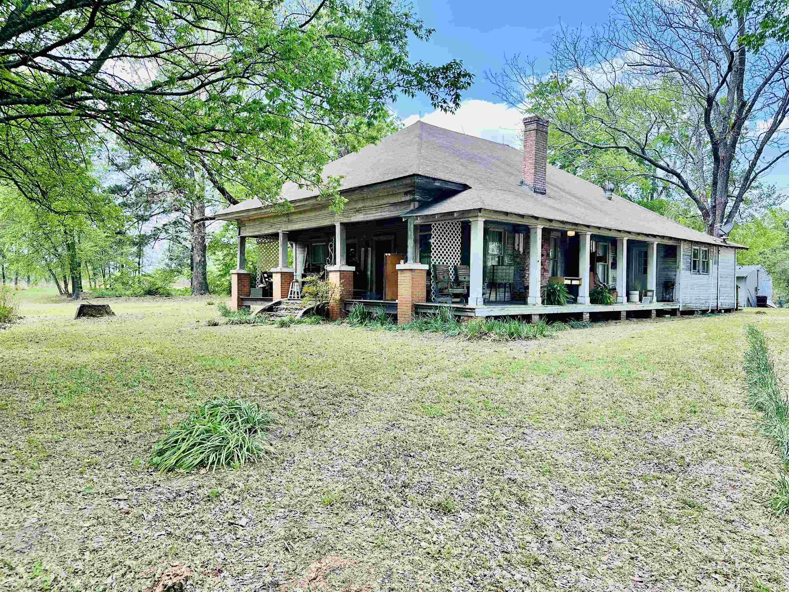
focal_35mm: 24
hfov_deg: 71.6
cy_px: 296
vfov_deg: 56.8
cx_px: 394
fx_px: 547
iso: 80
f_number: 1.78
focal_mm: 6.86
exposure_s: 1/685
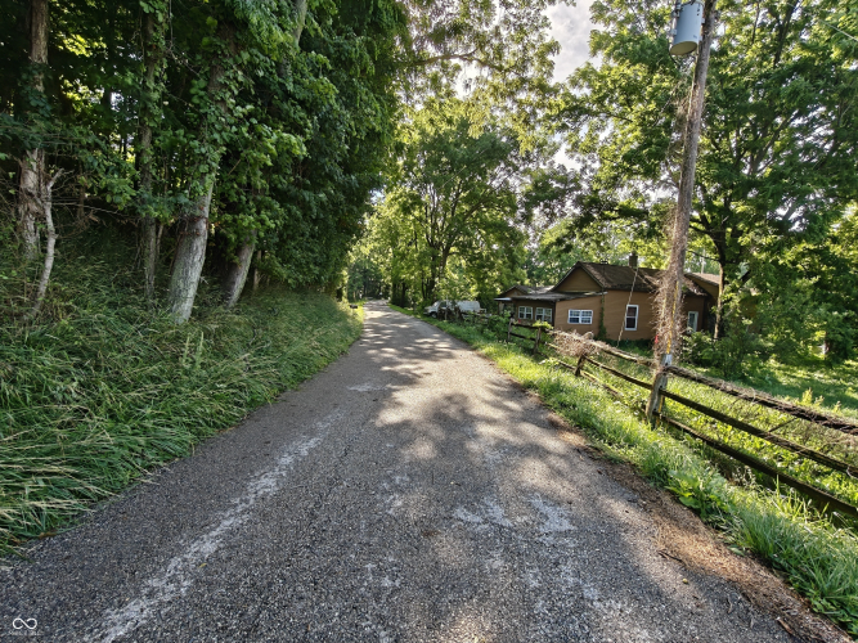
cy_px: 322
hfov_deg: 98.2
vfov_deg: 81.7
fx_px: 372
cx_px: 429
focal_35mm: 15
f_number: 2
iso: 200
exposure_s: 1/146
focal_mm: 2.3
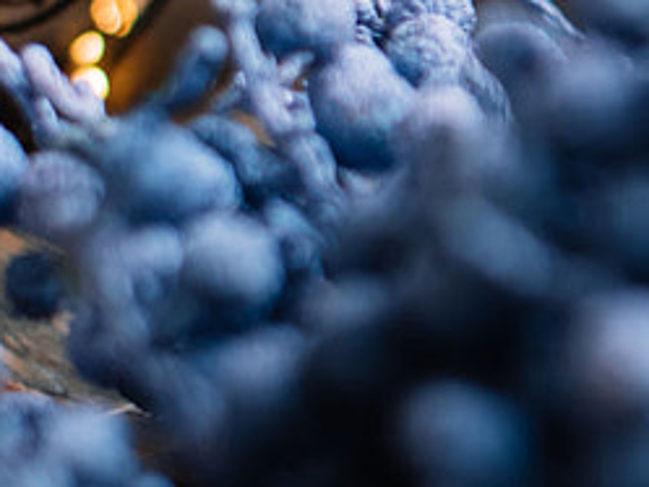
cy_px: 96
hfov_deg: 6.1
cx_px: 1613
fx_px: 5796
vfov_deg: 4.8
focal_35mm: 309
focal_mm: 50
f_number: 2.5
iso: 320
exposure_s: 1/250
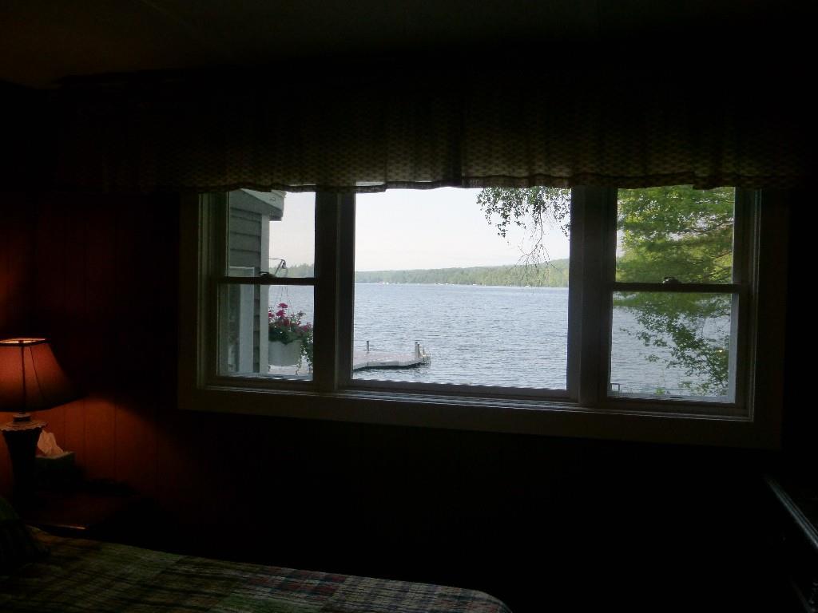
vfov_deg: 45.4
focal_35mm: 31
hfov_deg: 58.4
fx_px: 733
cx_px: 409
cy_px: 306
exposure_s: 1/320
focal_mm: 5.4
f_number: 3.6
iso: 200
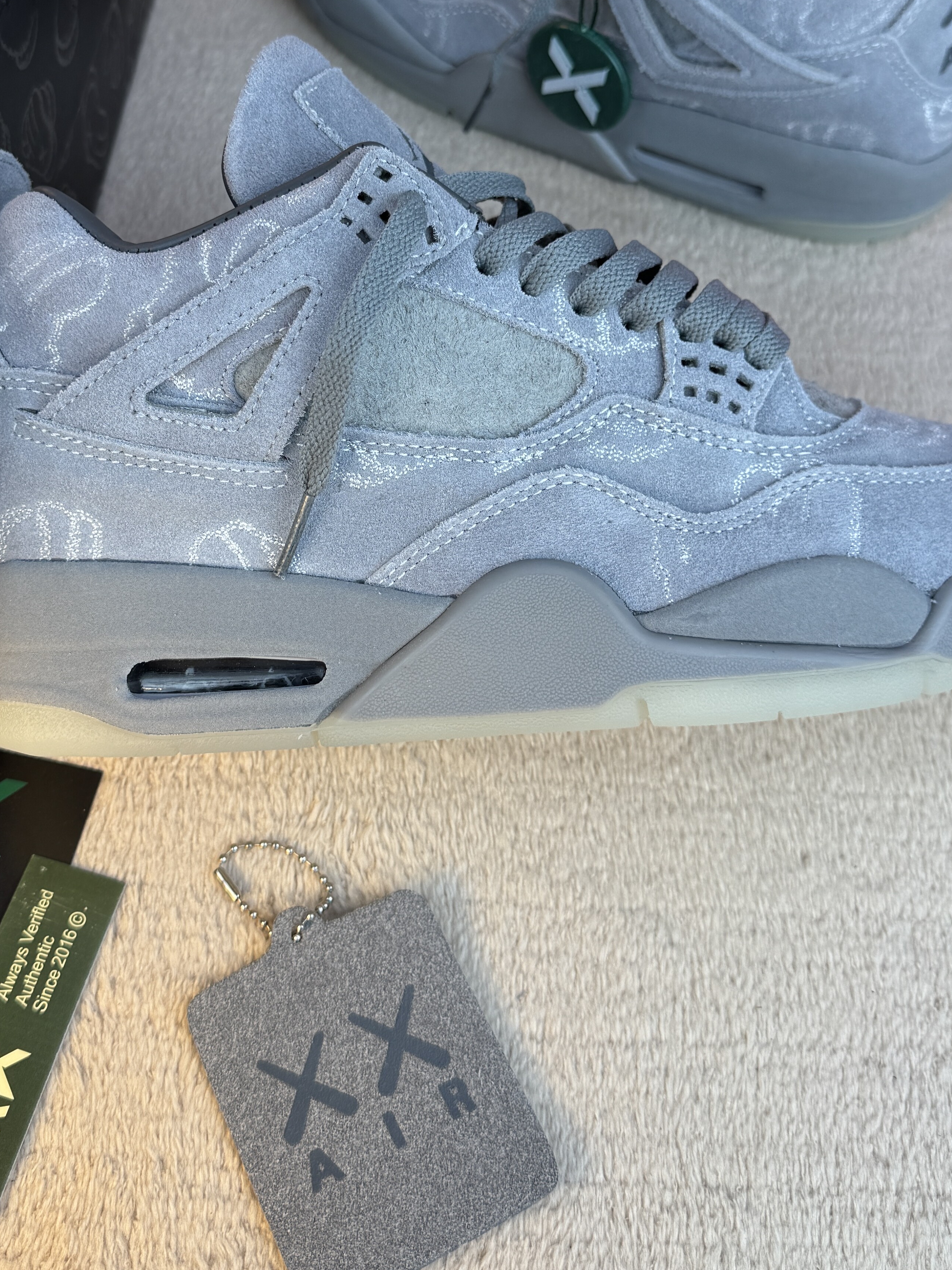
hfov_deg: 35.8
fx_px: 1467
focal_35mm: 40
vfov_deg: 46.0
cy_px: 407
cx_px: 363
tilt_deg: -56.1
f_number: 1.78
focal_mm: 6.76
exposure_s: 1/822
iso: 80
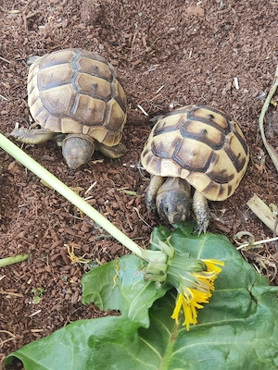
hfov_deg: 53.1
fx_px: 278
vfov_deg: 67.3
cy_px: 185
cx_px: 139
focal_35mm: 26
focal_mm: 4.71
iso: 83
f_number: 1.79
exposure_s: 1/100
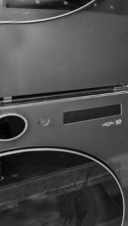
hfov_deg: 15.0
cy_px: 40
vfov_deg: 41.5
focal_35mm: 47
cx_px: 308
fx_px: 283
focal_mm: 14
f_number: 8
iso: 100
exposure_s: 1/60
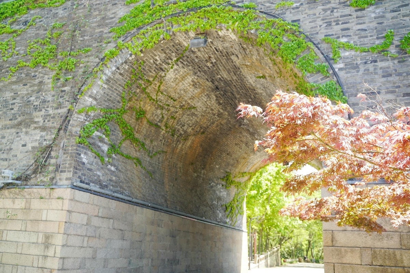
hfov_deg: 61.9
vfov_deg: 43.6
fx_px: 342
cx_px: 205
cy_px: 136
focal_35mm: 30
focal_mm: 30
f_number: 4
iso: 100
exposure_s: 1/60
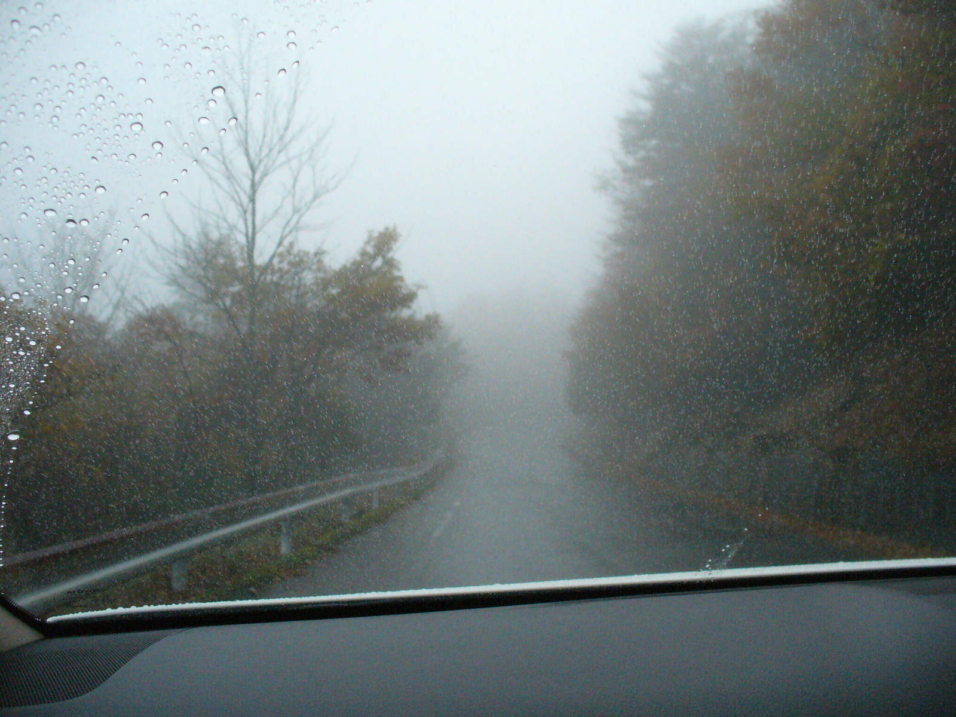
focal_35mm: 37
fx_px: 1022
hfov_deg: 50.1
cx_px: 478
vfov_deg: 38.7
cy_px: 358
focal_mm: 6.1
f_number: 2.8
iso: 400
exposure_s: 1/800
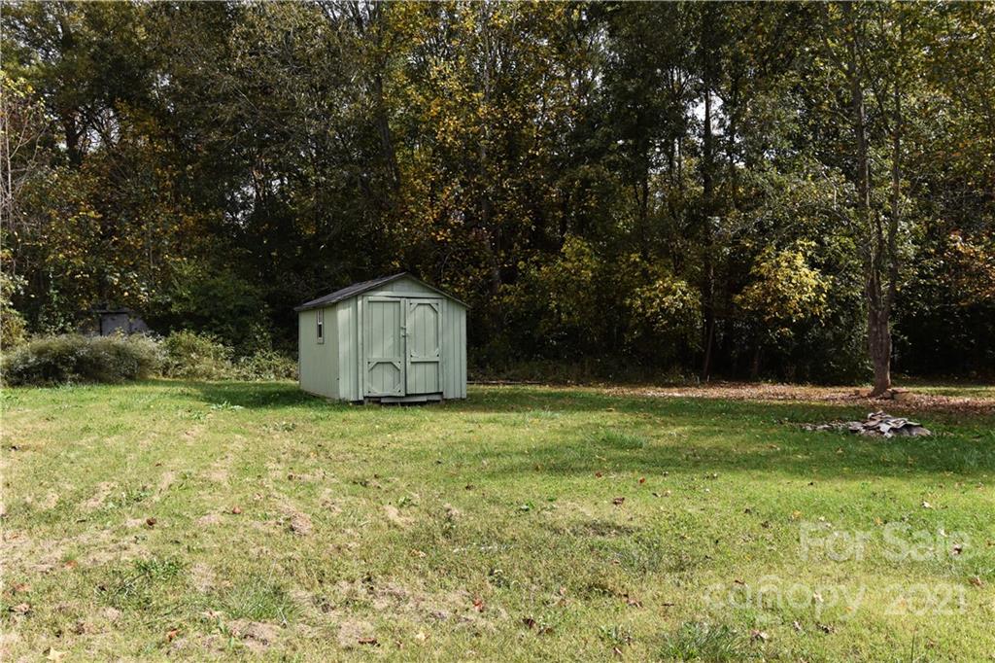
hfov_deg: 61.9
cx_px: 498
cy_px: 332
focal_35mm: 30
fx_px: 829
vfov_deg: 43.6
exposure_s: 1/320
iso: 200
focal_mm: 20
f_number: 8
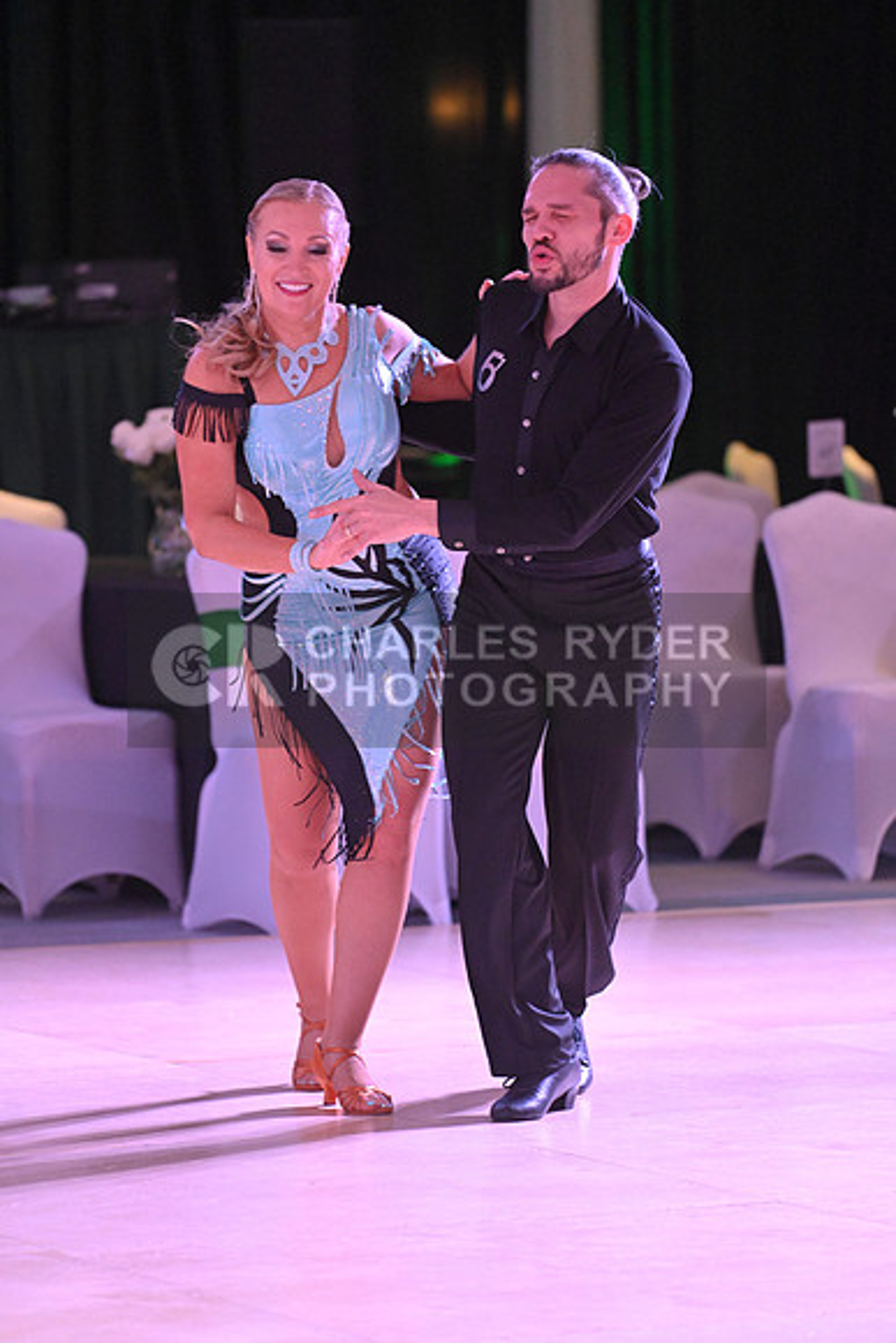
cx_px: 448
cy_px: 672
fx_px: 7462
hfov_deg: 6.9
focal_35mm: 200
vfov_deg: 10.3
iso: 5000
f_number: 4.5
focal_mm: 200
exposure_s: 1/400
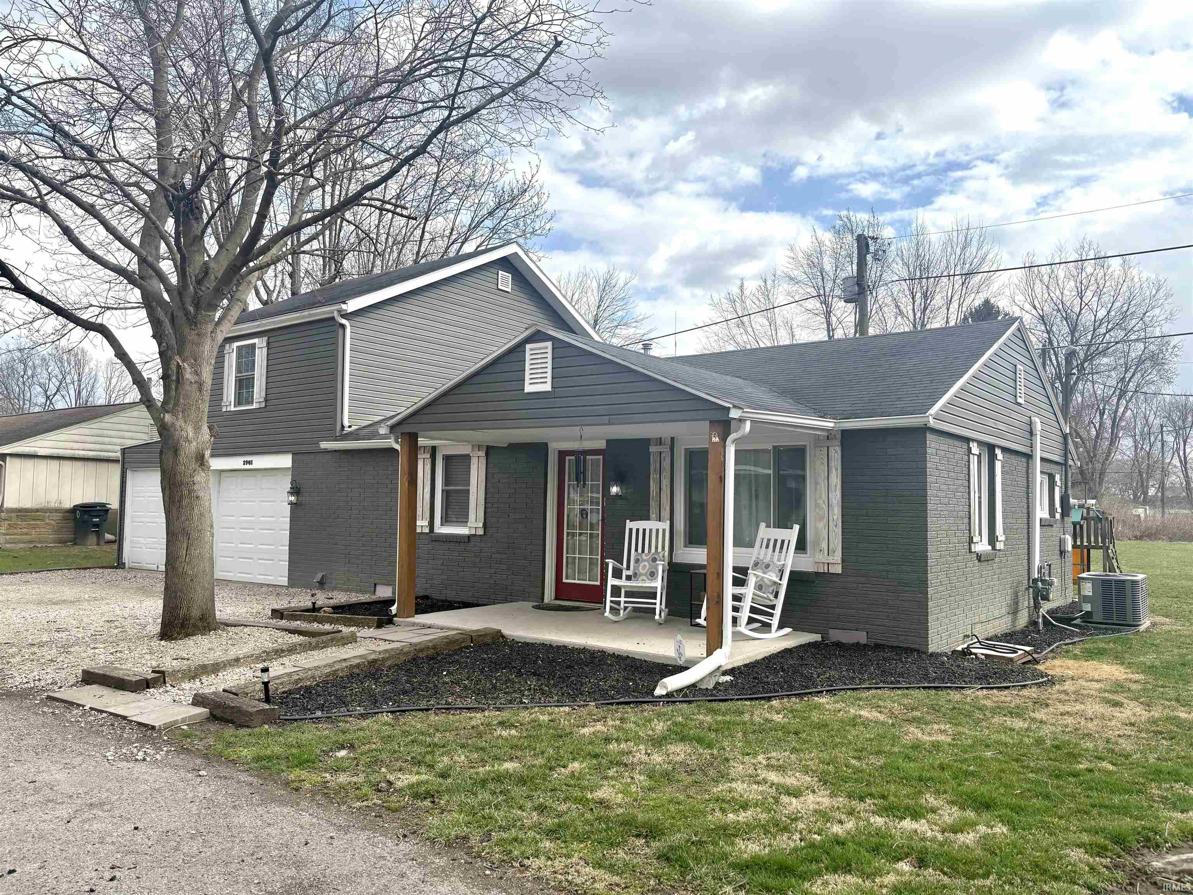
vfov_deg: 53.1
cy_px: 448
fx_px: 896
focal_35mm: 26
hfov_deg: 67.3
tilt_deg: +4.2
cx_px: 596
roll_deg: -0.9
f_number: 1.6
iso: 50
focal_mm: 5.96
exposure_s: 1/2985
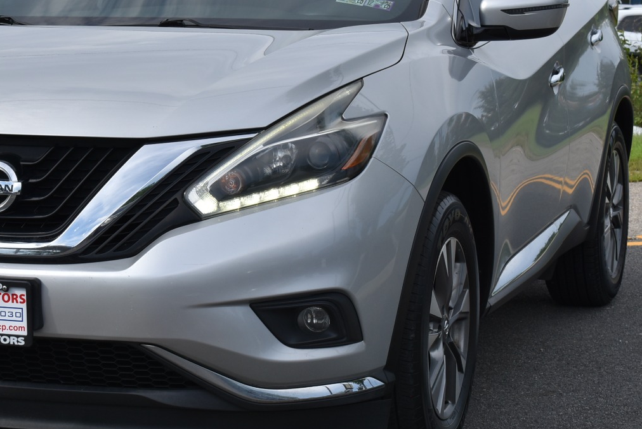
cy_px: 180
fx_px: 2052
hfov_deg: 17.7
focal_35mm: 115
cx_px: 213
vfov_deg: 11.9
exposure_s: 1/320
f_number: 9
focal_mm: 48
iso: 200
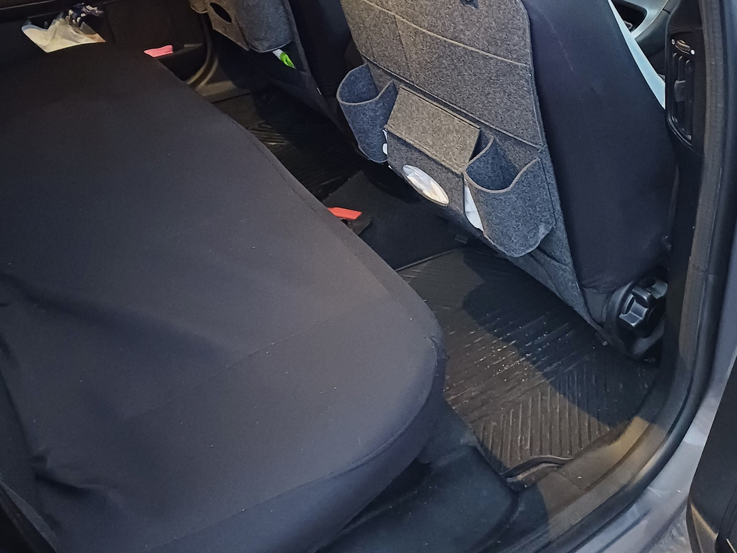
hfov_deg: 51.4
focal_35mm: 36
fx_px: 766
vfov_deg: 38.6
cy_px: 138
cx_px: 372
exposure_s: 1/14
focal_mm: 4.65
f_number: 1.8
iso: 1600
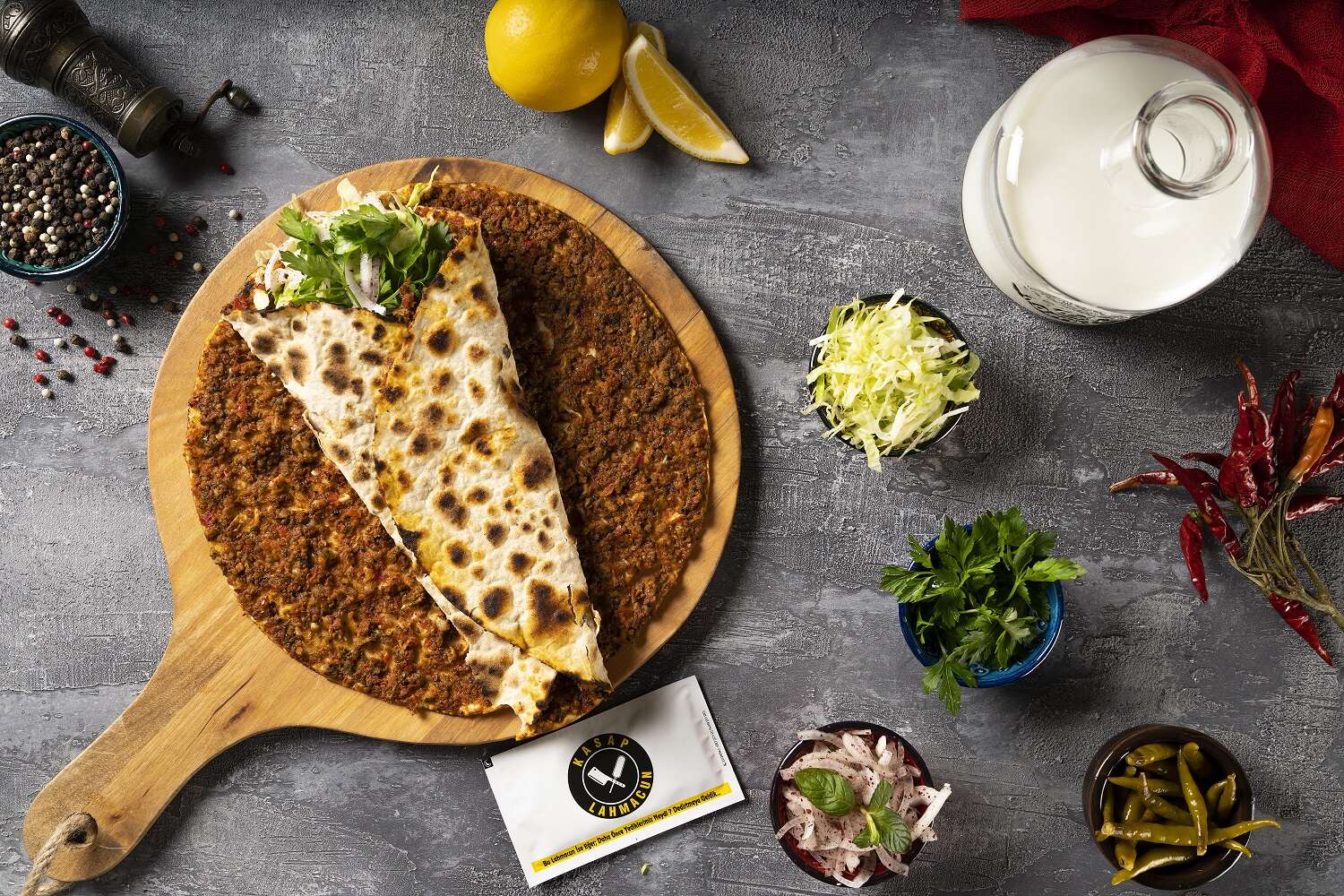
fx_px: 1456
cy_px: 448
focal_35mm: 39
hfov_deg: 49.6
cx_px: 672
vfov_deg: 34.2
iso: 50
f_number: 8
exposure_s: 1/200
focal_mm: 39
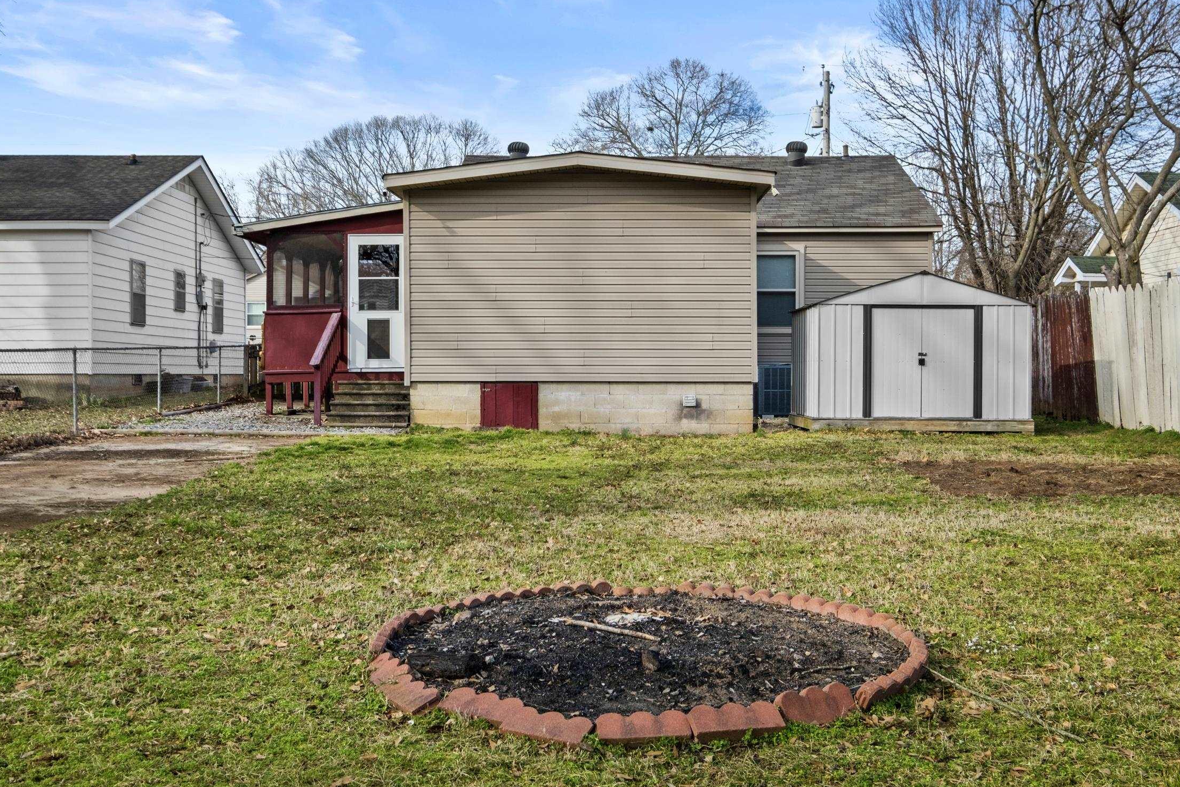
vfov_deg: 37.8
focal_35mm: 35
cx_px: 586
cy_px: 381
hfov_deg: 54.4
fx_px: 1147
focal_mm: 20.9
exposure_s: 1/125
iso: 200
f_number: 8
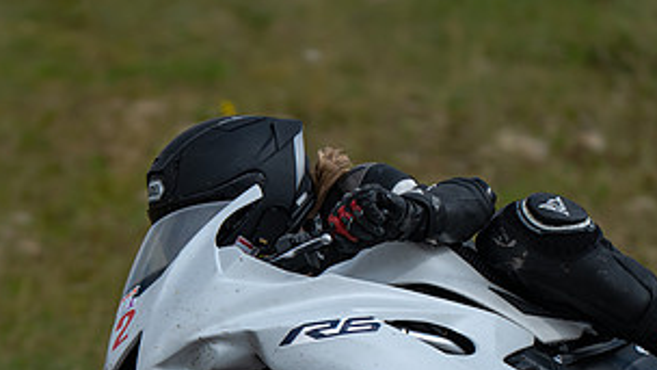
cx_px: 305
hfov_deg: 1.8
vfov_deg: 1.0
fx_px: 20888
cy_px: 384
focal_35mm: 1199
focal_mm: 600
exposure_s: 1/1250
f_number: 6.3
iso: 160
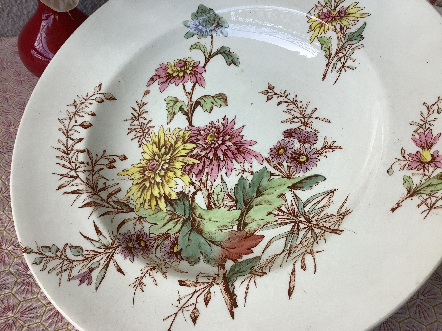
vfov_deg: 45.4
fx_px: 396
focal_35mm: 31
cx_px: 221
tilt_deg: -43.4
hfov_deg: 58.4
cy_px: 166
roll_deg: -2.7
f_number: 2.4
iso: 40
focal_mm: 3.3
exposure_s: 1/100
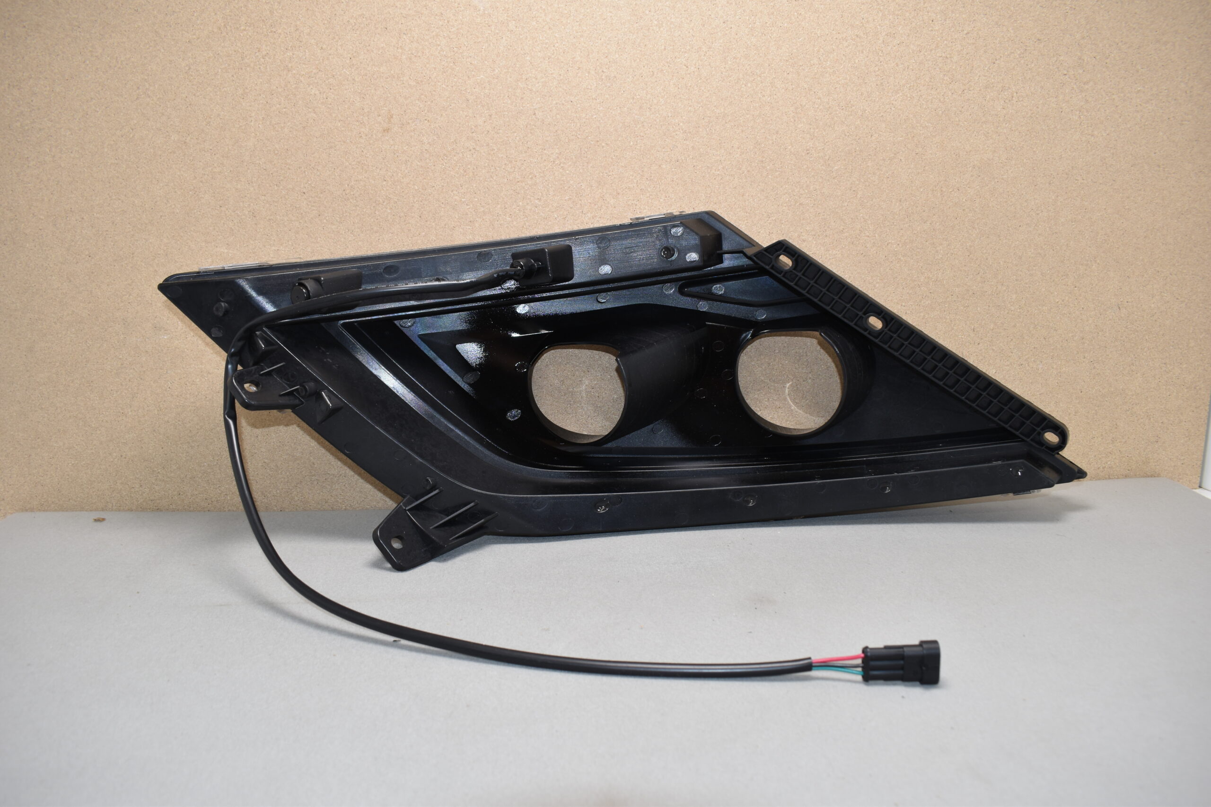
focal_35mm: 27
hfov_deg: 67.4
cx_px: 606
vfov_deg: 47.9
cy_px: 404
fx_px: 908
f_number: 5.6
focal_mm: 18
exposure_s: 1/30
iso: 200
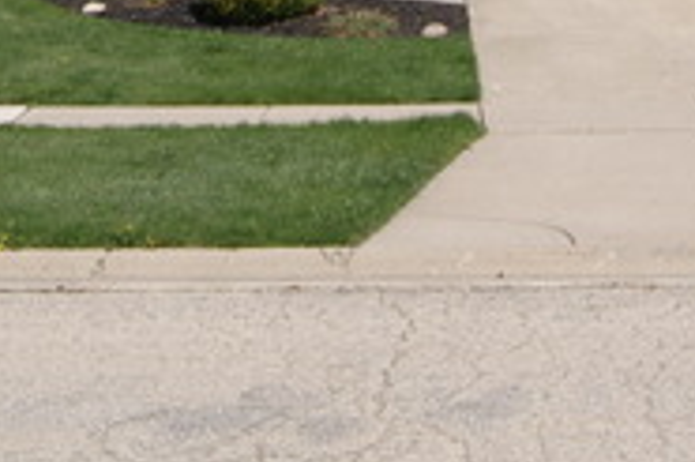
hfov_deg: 19.6
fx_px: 2006
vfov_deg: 12.3
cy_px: -285
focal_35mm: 104
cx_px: 447
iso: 100
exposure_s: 1/200
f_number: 10
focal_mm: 20
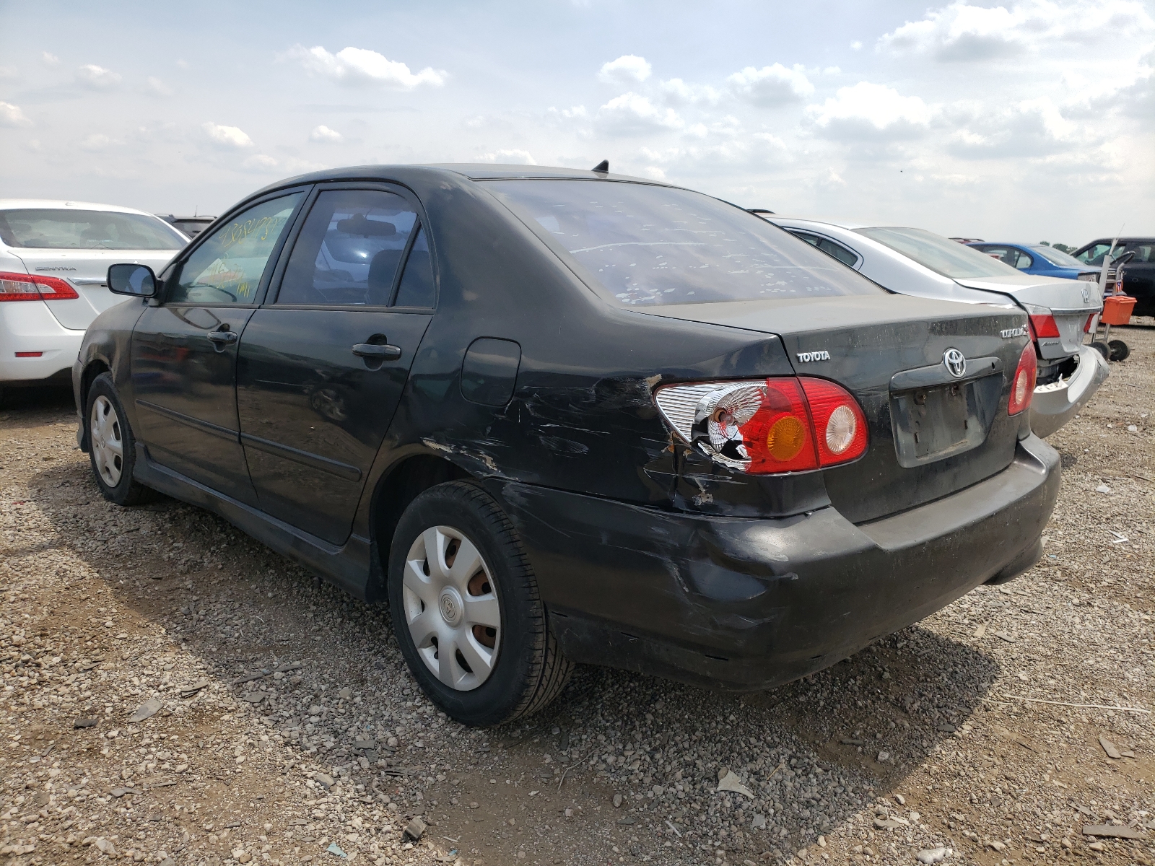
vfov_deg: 53.1
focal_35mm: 26
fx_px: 868
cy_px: 433
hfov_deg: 67.3
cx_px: 578
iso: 50
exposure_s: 1/2500
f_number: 1.5
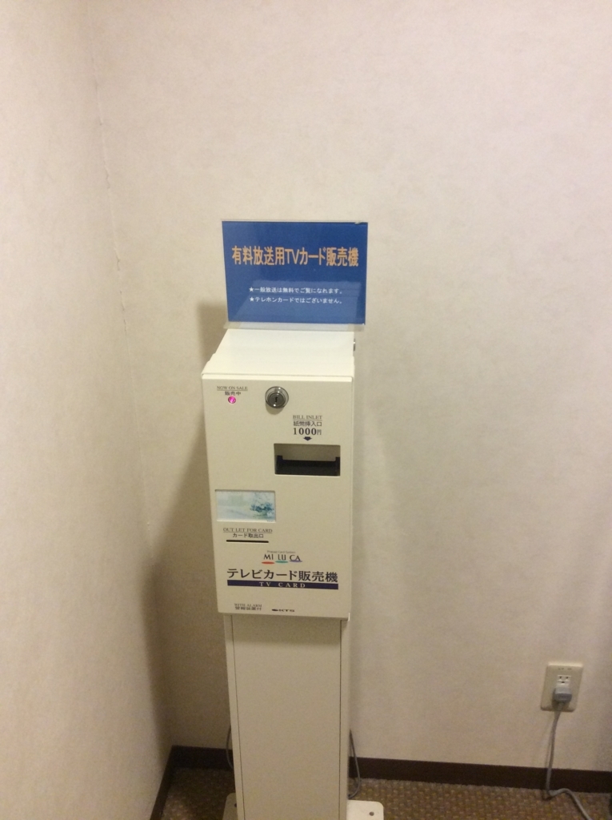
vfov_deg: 56.9
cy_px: 410
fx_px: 756
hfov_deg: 44.1
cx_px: 306
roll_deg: -0.8
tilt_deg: -25.3
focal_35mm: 32
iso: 125
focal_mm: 3.3
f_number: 2.4
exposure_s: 1/24
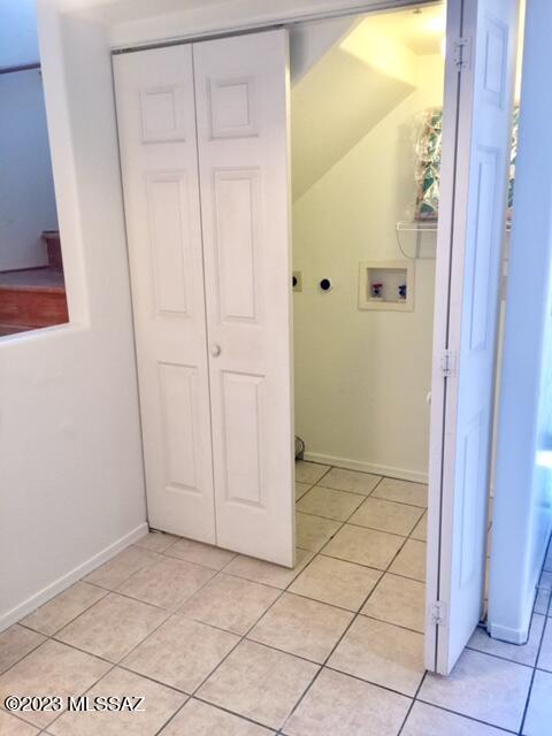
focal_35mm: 29
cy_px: 368
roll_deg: +2.2
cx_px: 276
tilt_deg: -15.2
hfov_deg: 48.2
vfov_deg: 61.7
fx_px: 617
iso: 40
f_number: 2.2
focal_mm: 4.15
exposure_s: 1/15
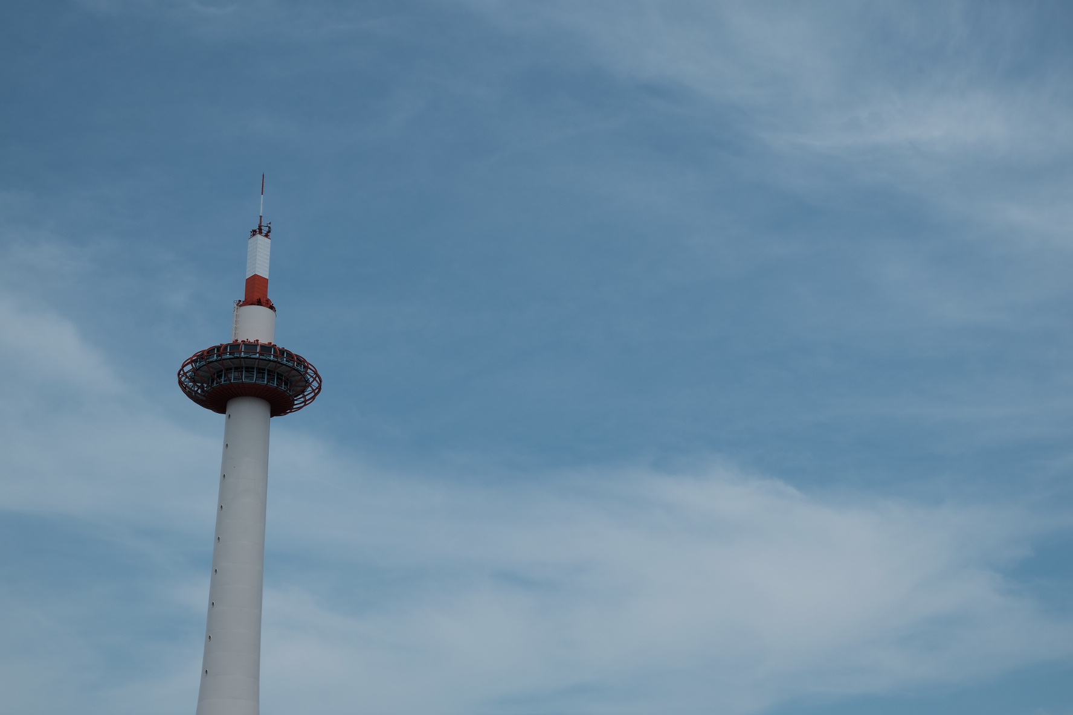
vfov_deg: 28.6
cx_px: 536
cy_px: 358
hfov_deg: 41.9
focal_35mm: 47
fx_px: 1401
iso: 200
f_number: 13
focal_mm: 31.5
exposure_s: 1/350
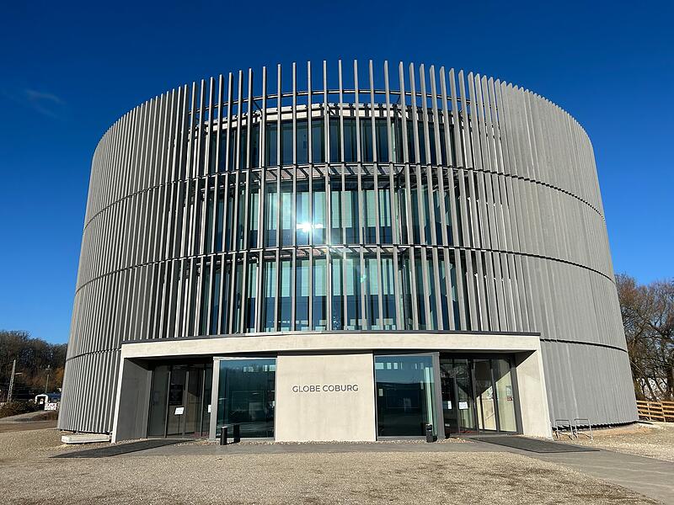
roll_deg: -0.3
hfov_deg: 67.3
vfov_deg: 53.1
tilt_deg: +14.7
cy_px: 252
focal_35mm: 26
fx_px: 506
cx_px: 337
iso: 50
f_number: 1.5
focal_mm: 5.7
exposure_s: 1/5587
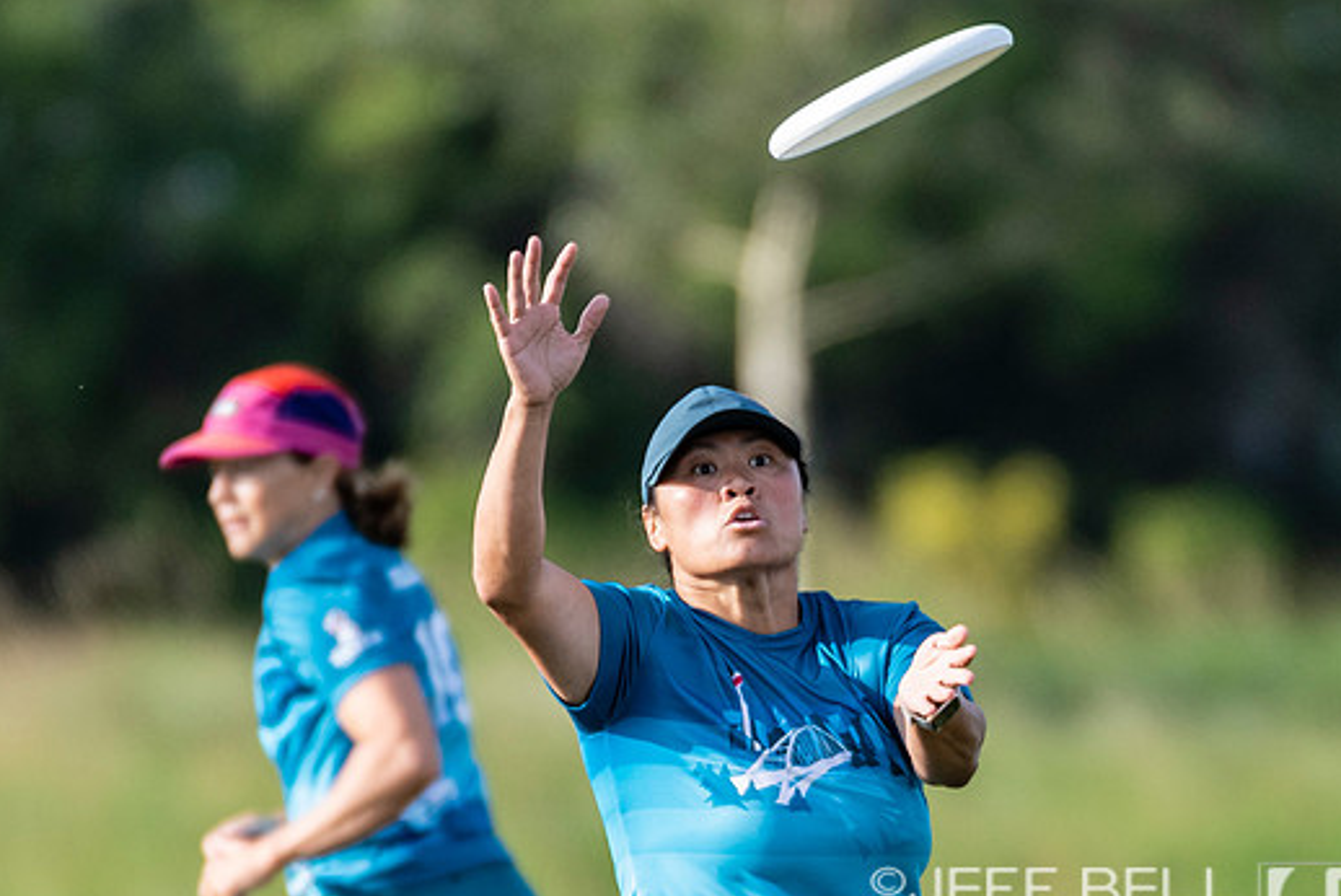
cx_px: 737
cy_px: 721
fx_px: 43530
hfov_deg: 1.8
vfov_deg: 1.2
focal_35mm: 1168
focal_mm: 400
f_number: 4
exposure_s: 1/1600
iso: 400
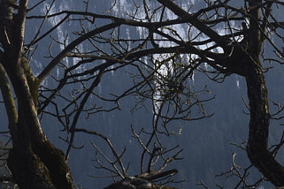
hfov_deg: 8.1
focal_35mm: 254
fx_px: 2004
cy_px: -14
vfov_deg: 5.4
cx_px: 44
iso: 400
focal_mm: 34
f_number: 11
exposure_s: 1/320
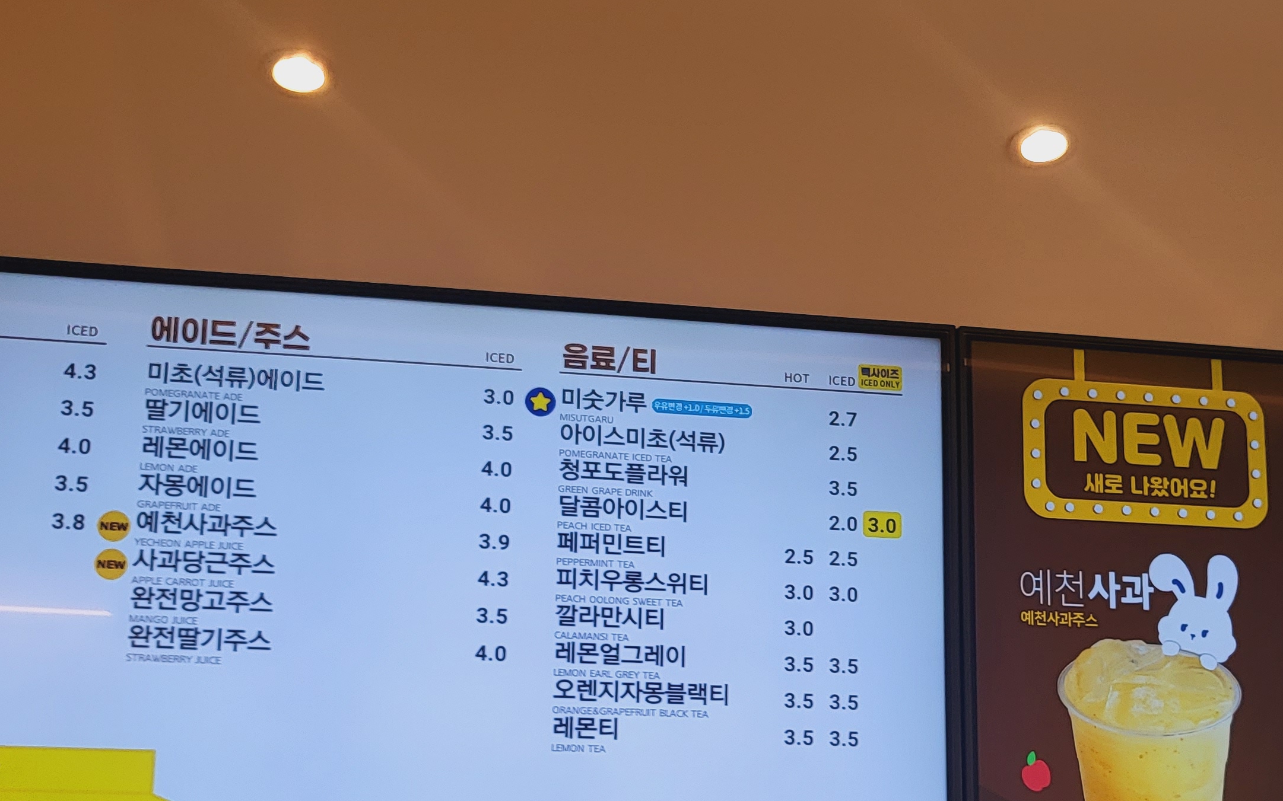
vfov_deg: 24.9
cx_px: 825
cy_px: 655
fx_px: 1783
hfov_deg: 39.2
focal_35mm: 51
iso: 50
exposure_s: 1/120
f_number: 1.8
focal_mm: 4.25
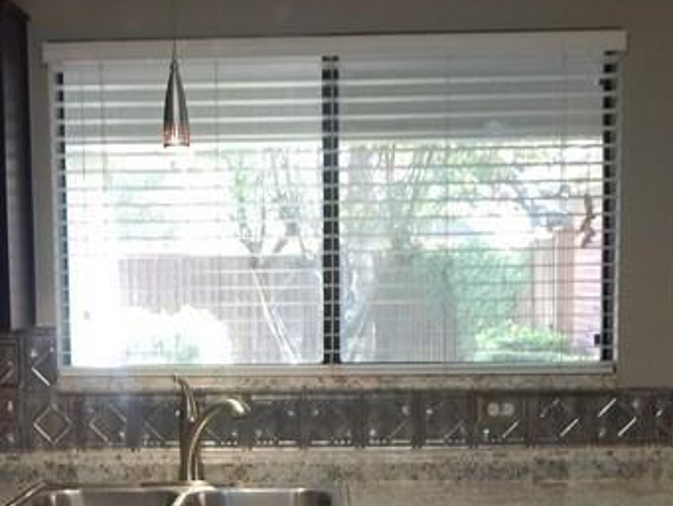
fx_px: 1459
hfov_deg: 25.8
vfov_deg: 19.3
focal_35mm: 75
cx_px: 221
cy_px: 449
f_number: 3.1
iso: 160
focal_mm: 4.5
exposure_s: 1/30
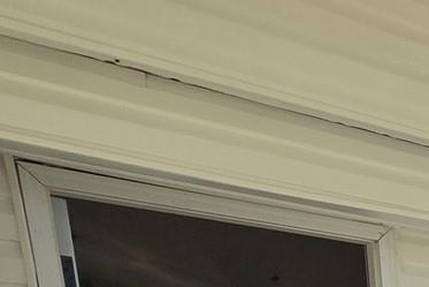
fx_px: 691
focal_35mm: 58
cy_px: 590
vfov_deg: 16.8
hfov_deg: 22.3
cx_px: 754
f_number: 2.2
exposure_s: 1/563
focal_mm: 2.2
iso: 50
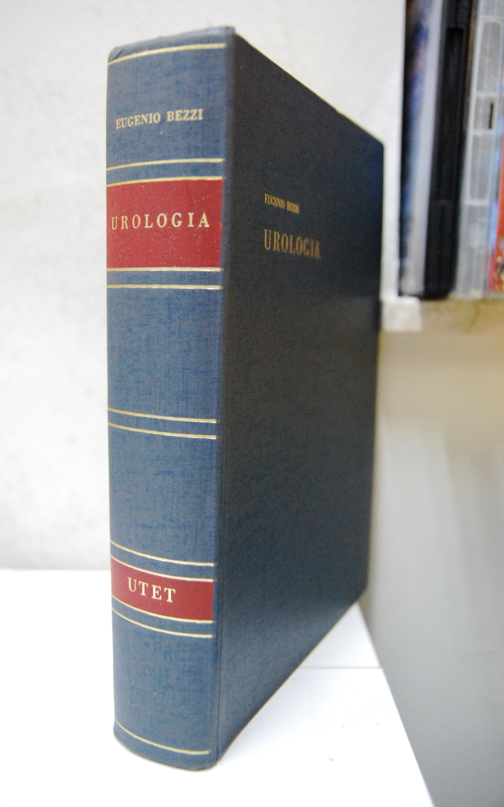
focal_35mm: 34
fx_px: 748
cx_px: 260
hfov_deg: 37.3
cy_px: 404
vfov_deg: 56.7
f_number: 2.8
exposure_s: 1/50
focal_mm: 22
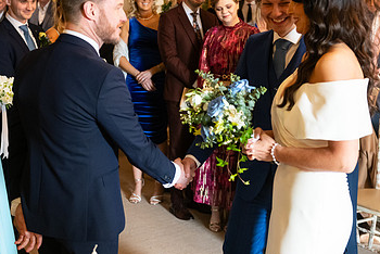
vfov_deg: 23.4
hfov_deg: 34.4
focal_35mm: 58
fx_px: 613
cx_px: 178
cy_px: 97
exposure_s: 1/160
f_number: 3.5
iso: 1250
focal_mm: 35
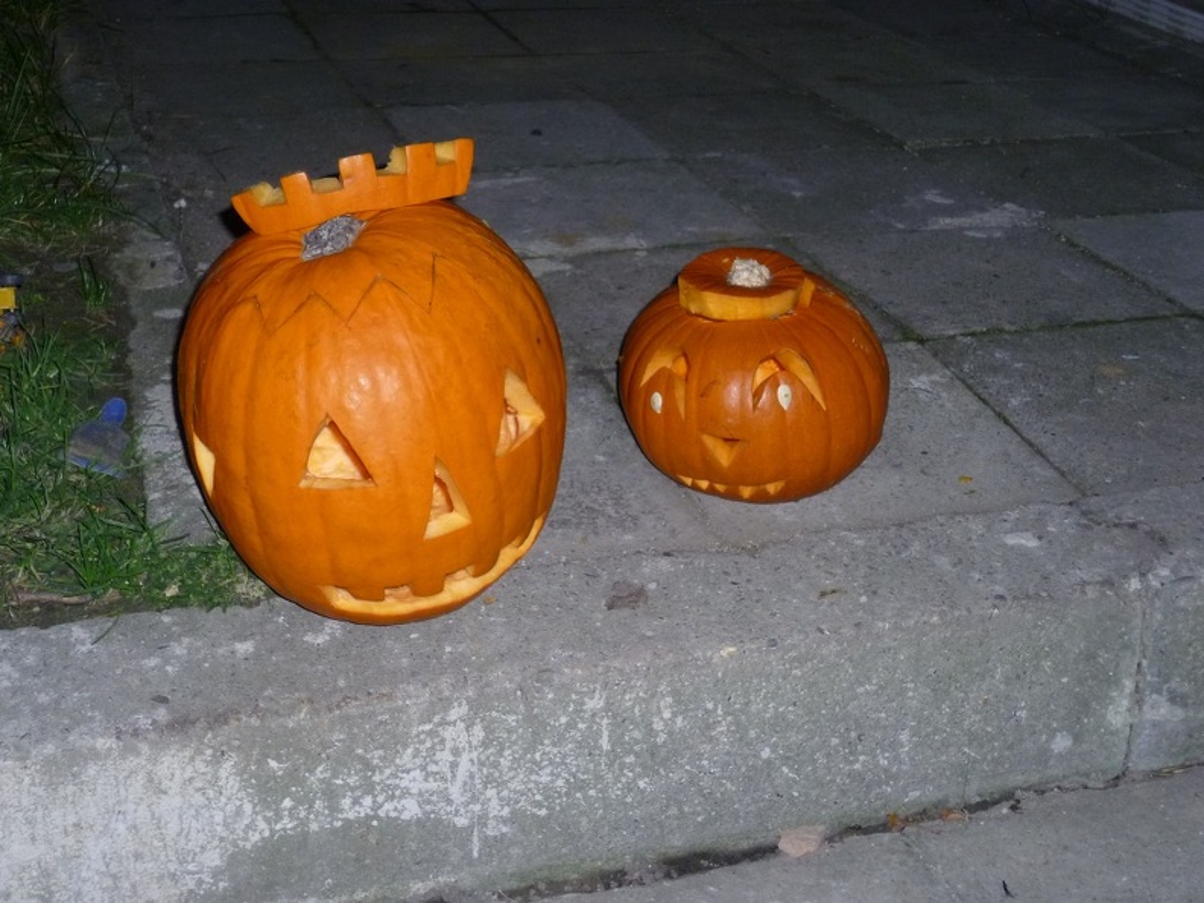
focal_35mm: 59
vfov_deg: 24.8
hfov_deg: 32.7
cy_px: 452
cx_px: 602
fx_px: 2052
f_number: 4
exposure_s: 1/40
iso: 250
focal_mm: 10.5
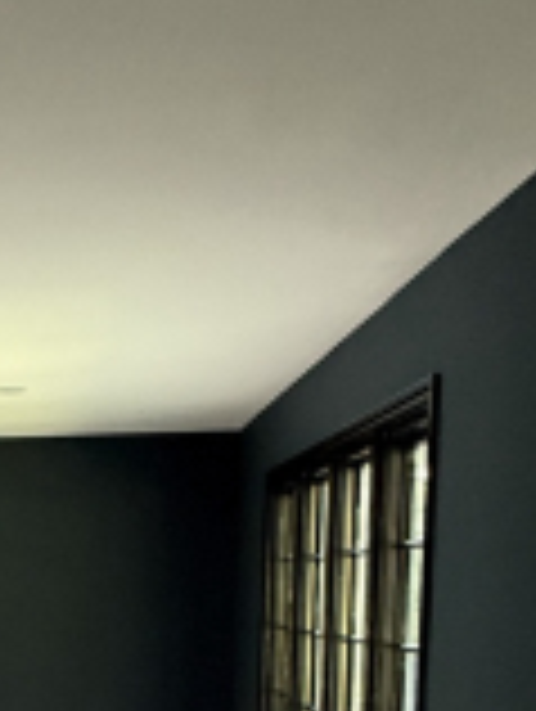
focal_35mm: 59
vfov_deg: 30.8
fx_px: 1215
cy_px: 677
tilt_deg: -2.4
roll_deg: +1.7
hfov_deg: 20.9
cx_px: -279
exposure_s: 1/60
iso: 400
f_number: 2.2
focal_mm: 2.22
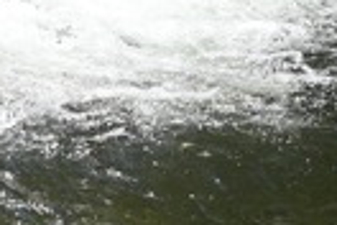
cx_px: -288
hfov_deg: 6.1
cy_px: -249
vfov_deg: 4.1
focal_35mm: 331
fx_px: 3098
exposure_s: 1/8000
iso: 1600
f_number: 4.5
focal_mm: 78
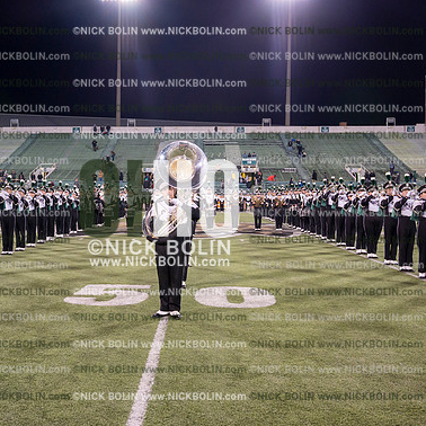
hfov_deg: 40.6
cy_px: 213
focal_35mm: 41
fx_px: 571
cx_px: 159
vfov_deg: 40.9
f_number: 4.5
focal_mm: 31.5
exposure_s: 1/640
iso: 5000
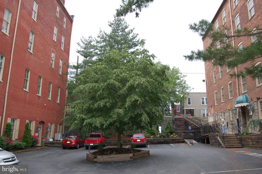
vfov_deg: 43.5
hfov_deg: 62.0
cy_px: 87
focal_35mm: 30
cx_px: 131
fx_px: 218
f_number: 4.5
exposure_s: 1/500
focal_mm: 20
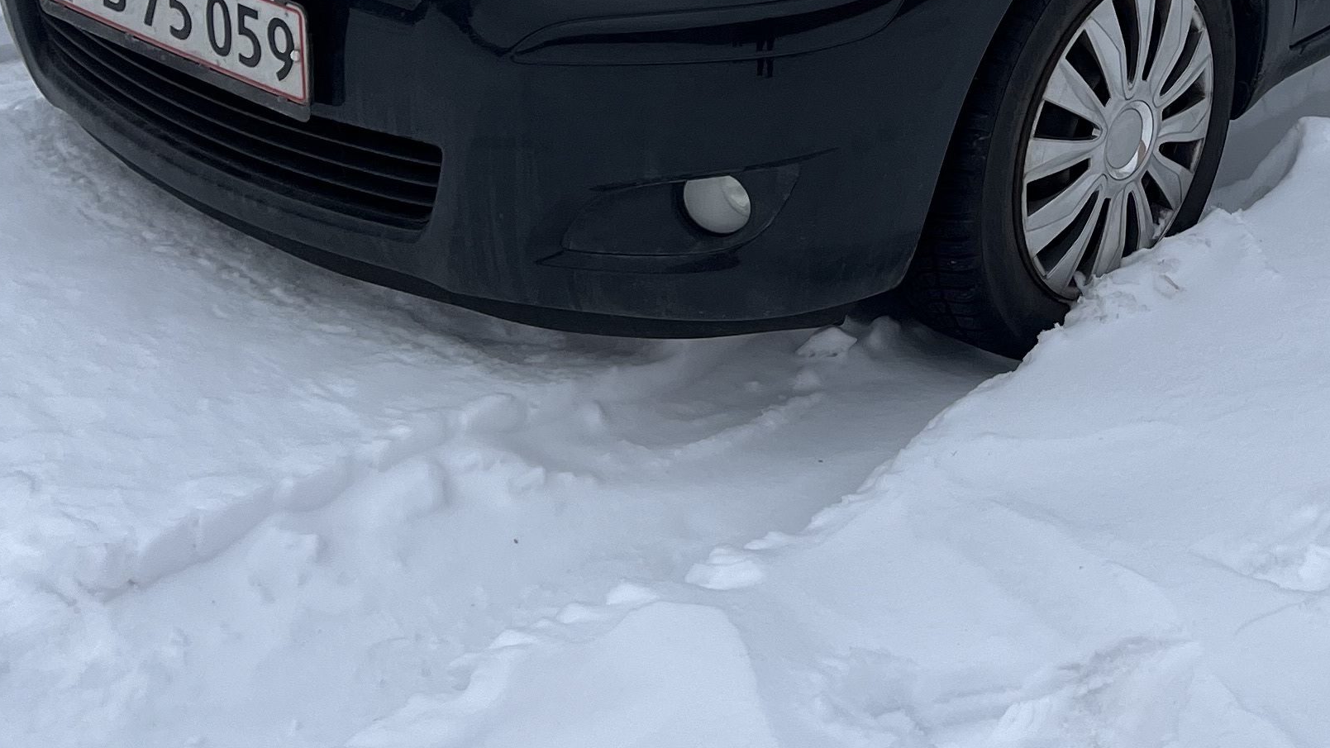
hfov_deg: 28.8
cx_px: 1132
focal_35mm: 71
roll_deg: -0.8
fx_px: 2504
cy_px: -158
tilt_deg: -14.0
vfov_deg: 16.3
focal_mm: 5.1
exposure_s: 1/1623
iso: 50
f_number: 1.6
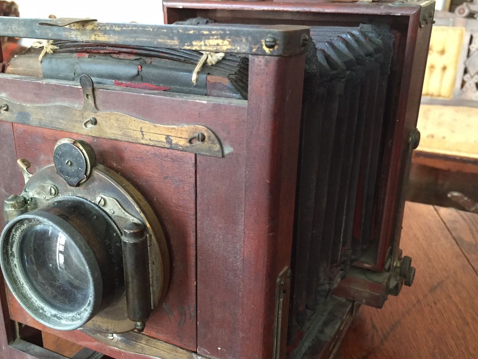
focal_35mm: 37
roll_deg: -2.3
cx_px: 217
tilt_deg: -24.9
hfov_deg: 50.1
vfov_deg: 38.5
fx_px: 511
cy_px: 217
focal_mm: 4.15
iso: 250
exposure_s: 1/20
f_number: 2.2
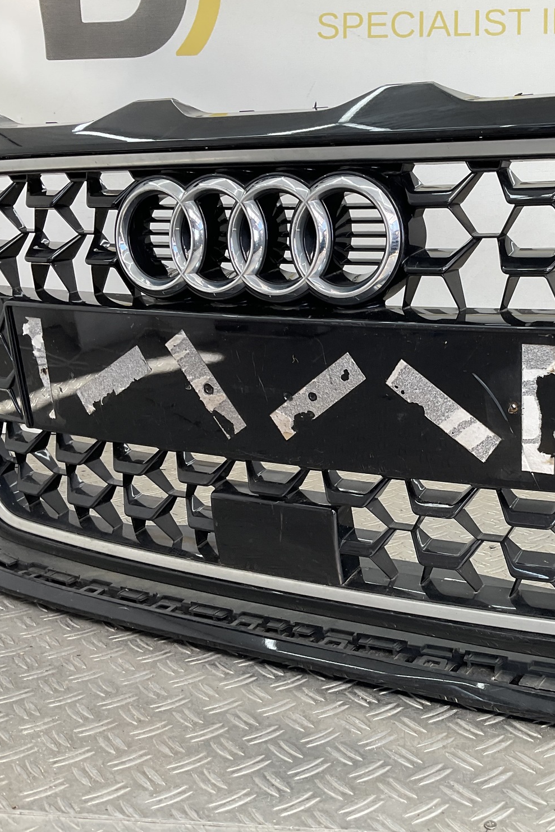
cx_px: 433
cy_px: 413
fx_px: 948
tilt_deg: -11.2
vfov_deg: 47.4
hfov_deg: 31.9
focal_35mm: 41
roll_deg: -1.0
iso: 20
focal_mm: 3
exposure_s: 1/100
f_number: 1.8
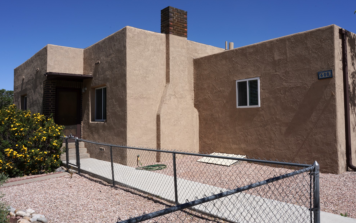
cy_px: 105
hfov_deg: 64.6
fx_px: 281
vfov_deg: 43.1
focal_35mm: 29
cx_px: 180
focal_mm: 28
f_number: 20
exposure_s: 1/100
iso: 100
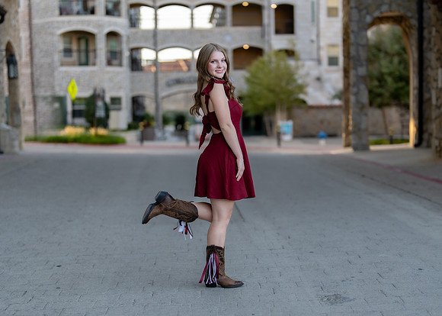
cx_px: 239
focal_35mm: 69
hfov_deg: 28.5
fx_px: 870
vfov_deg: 20.5
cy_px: 186
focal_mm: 50
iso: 100
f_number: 1.2
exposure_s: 1/640
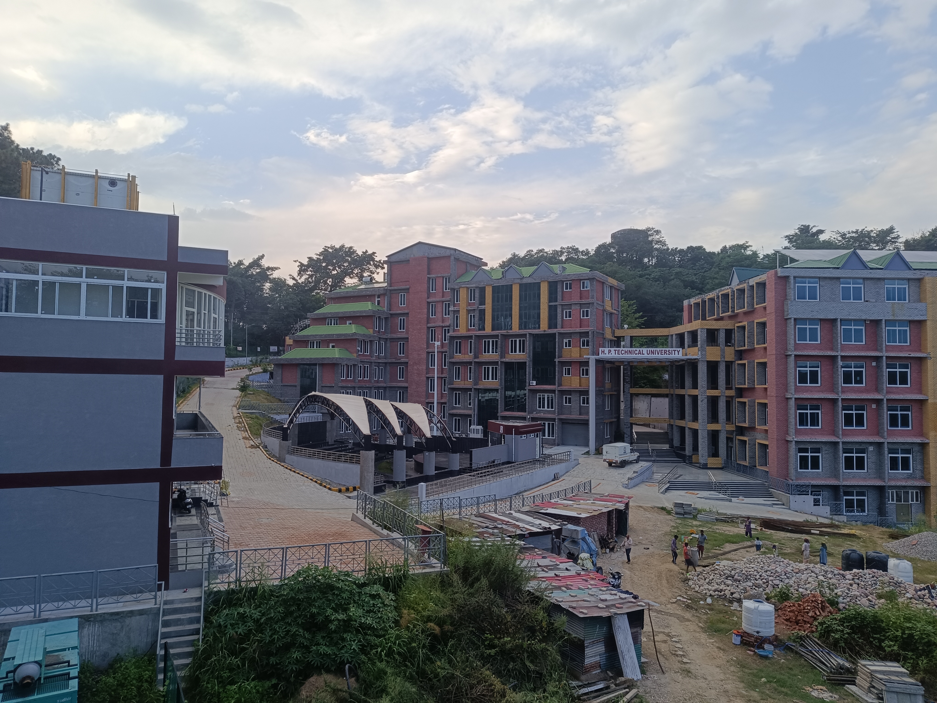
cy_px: 352
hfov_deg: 71.6
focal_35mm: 24
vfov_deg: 56.8
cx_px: 468
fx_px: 650
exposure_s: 1/310
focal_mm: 5.59
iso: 50
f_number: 1.88
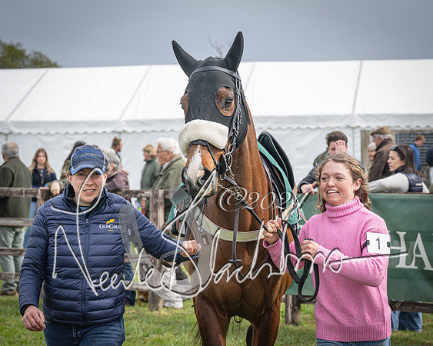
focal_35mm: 118
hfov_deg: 16.2
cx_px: 260
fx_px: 1516
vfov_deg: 13.0
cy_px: 173
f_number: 5
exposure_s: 1/1000
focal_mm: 70
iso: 400
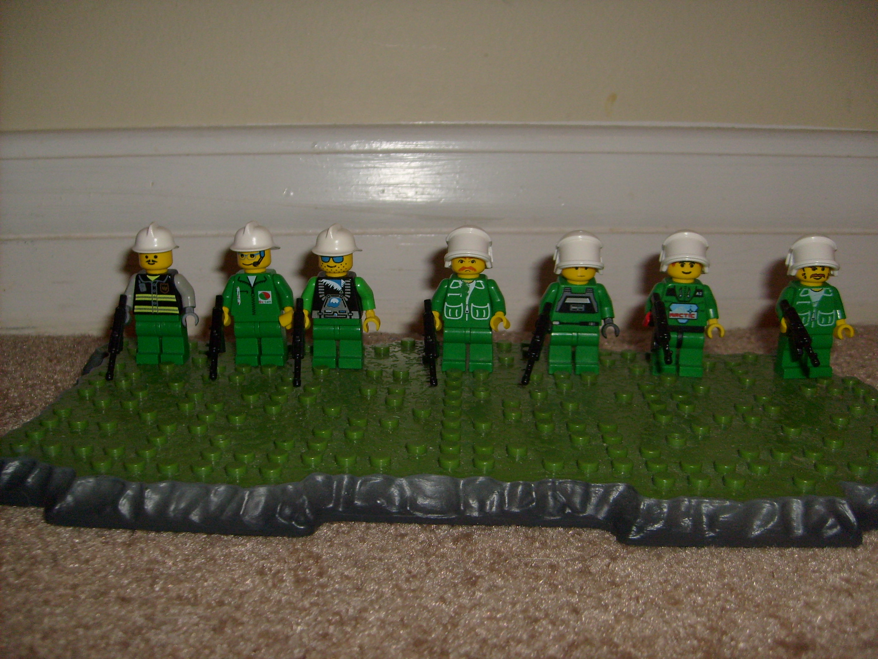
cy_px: 330
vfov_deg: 40.7
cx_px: 439
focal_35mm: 35
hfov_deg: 52.6
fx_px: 888
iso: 100
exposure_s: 1/45
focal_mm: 5.8
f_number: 2.8
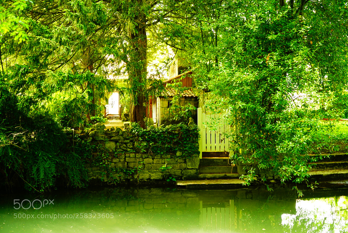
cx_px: 174
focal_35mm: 44
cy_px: 116
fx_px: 426
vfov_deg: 30.6
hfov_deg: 44.5
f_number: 4
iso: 320
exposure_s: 1/40
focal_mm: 44
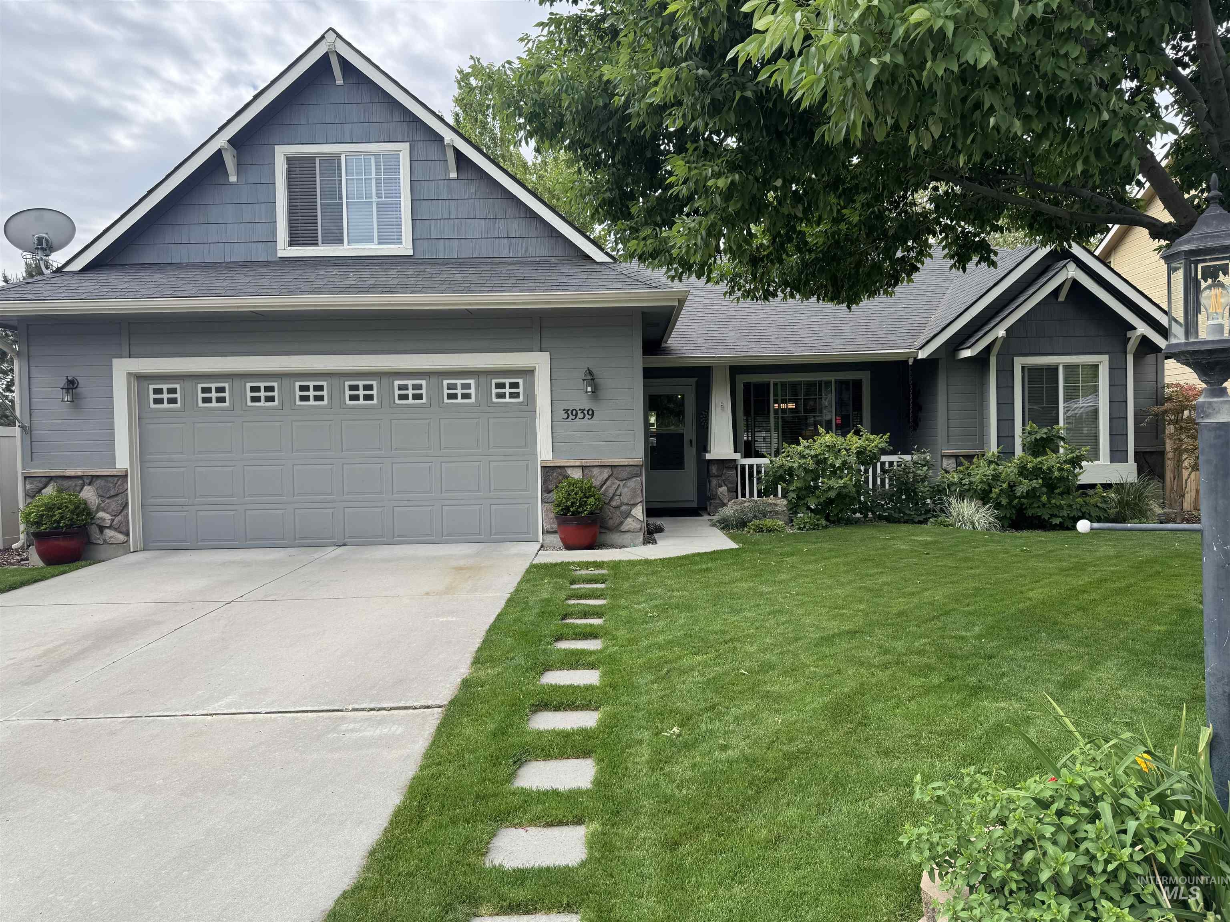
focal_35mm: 24
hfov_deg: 71.6
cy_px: 461
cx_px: 615
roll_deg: +1.1
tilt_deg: -0.5
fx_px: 853
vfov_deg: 56.8
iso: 80
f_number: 1.78
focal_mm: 6.76
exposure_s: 1/1597
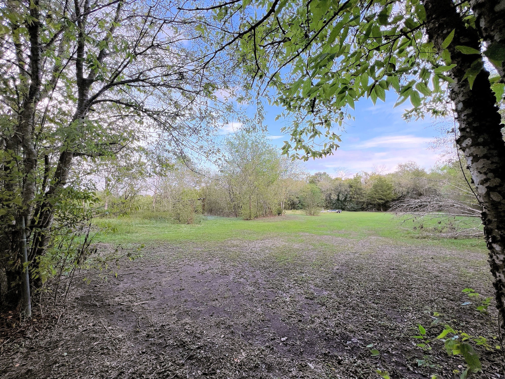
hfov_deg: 106.2
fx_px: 190
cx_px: 252
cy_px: 190
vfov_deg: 89.9
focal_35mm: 13
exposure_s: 1/234
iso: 32
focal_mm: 1.57
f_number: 1.8
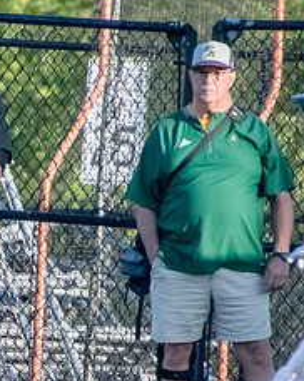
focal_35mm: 1713
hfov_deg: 0.9
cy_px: 330
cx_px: -79
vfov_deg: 1.1
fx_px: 19291
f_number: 6.3
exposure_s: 1/4000
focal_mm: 400
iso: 5000
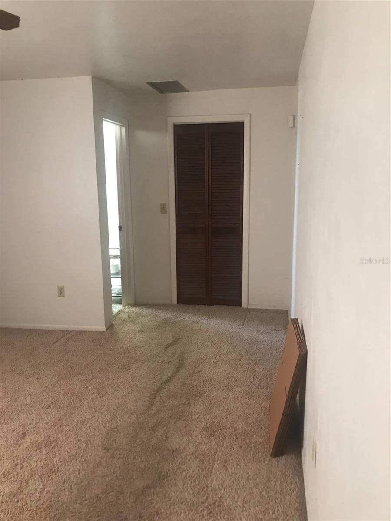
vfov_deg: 63.4
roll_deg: -0.6
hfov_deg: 49.7
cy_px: 260
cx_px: 196
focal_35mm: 28
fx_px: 422
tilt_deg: -10.9
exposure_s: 1/15
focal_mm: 3.99
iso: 64
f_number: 1.8
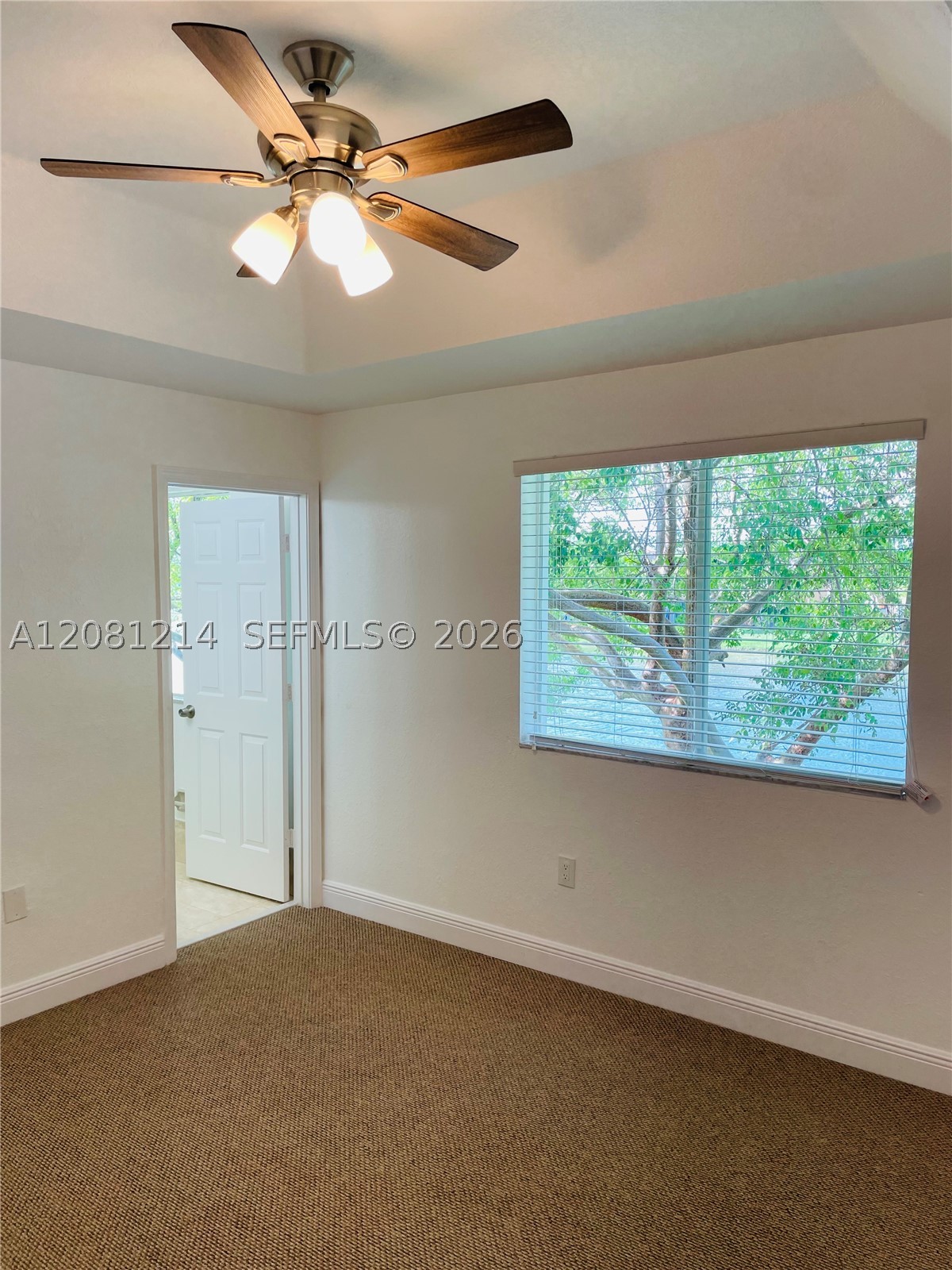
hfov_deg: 53.1
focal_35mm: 26
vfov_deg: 67.3
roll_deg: -0.5
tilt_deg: -3.3
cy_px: 635
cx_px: 476
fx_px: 953
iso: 40
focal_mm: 4.2
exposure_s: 1/120
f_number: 1.6
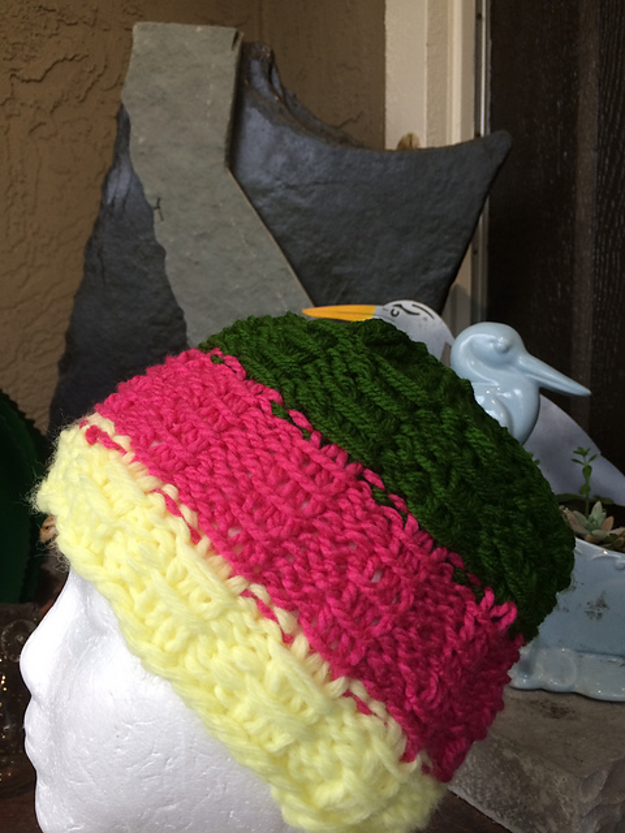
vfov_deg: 61.7
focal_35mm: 29
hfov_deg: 48.2
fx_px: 698
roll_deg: +1.2
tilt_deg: -5.4
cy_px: 416
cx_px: 312
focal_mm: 4.15
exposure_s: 1/30
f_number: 2.2
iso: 64
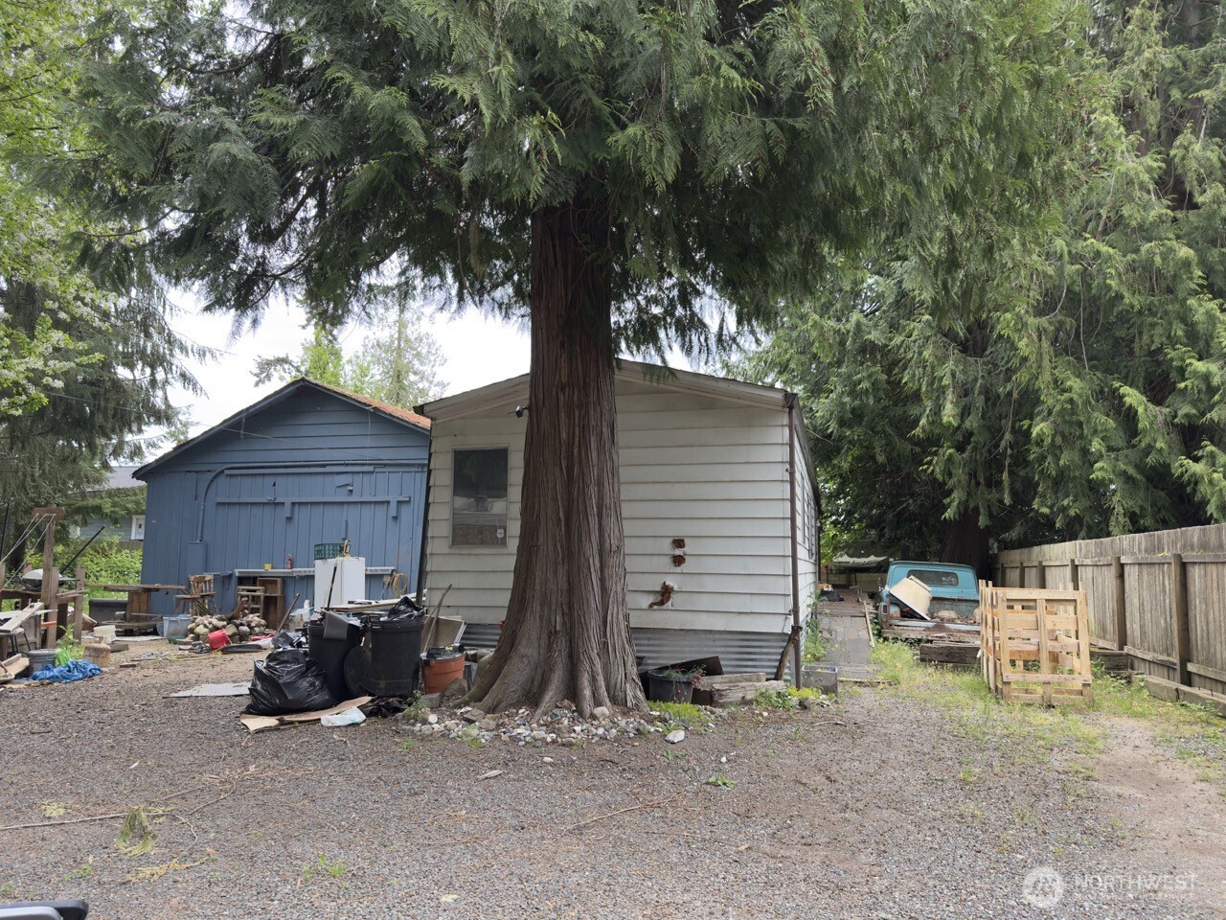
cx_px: 613
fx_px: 850
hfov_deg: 71.6
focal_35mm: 24
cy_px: 460
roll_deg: -1.1
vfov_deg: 56.8
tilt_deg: +7.6
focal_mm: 6.76
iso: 125
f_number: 1.78
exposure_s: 1/167
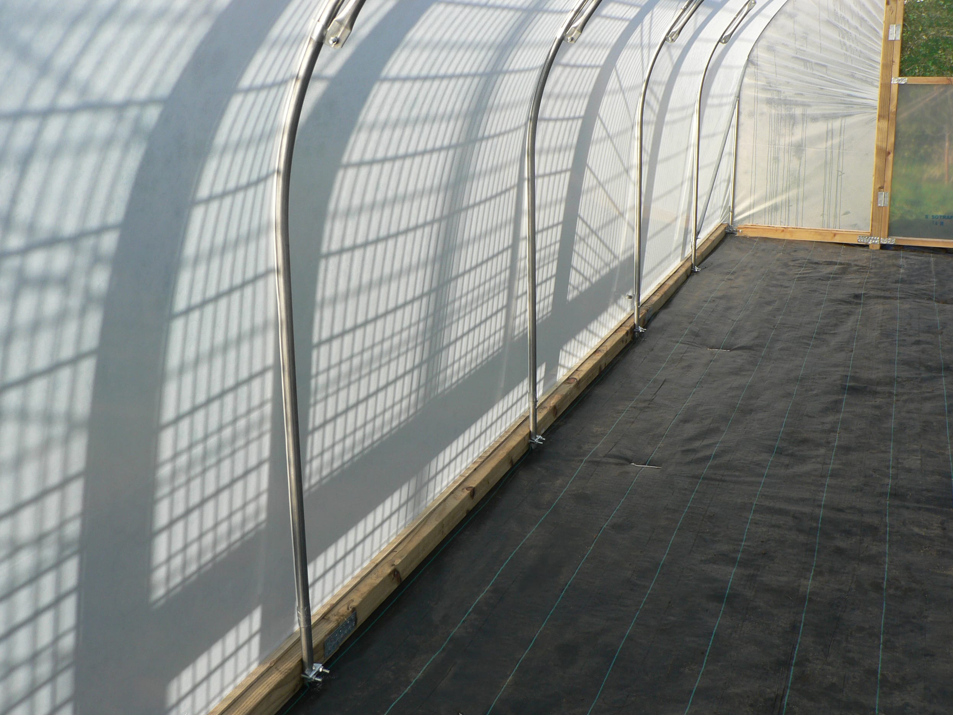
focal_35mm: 37
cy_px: 359
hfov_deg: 50.1
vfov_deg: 38.7
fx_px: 1019
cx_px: 484
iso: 80
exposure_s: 1/250
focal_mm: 6
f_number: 4
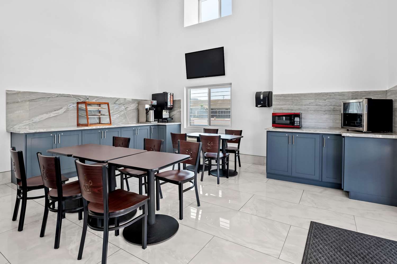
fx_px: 176
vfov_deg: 73.7
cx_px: 198
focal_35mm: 16
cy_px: 132
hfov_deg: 96.8
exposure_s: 1/6
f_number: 11
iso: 400
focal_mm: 16
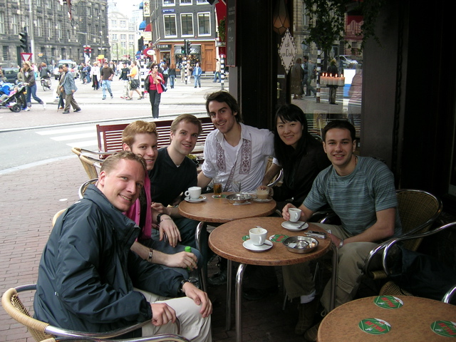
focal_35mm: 35
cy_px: 171
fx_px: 461
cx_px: 228
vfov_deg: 40.7
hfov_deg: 52.6
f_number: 2.8
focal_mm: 5.4
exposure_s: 1/53.6
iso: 50
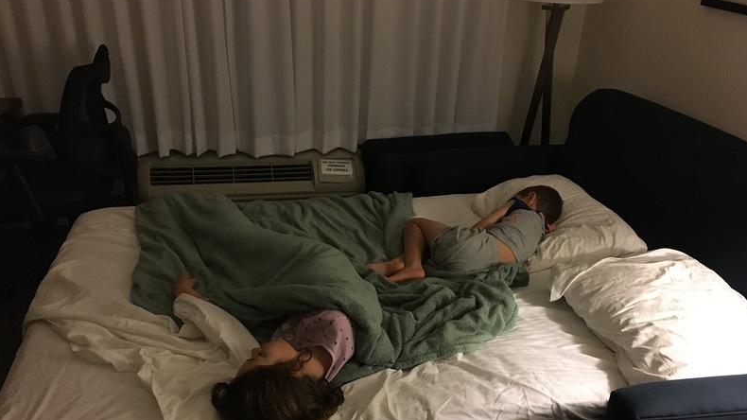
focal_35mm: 32
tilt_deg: -28.1
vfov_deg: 36.4
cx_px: 375
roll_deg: -2.1
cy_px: 271
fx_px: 634
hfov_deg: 61.0
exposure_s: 1/15
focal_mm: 4.15
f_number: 2.2
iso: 320
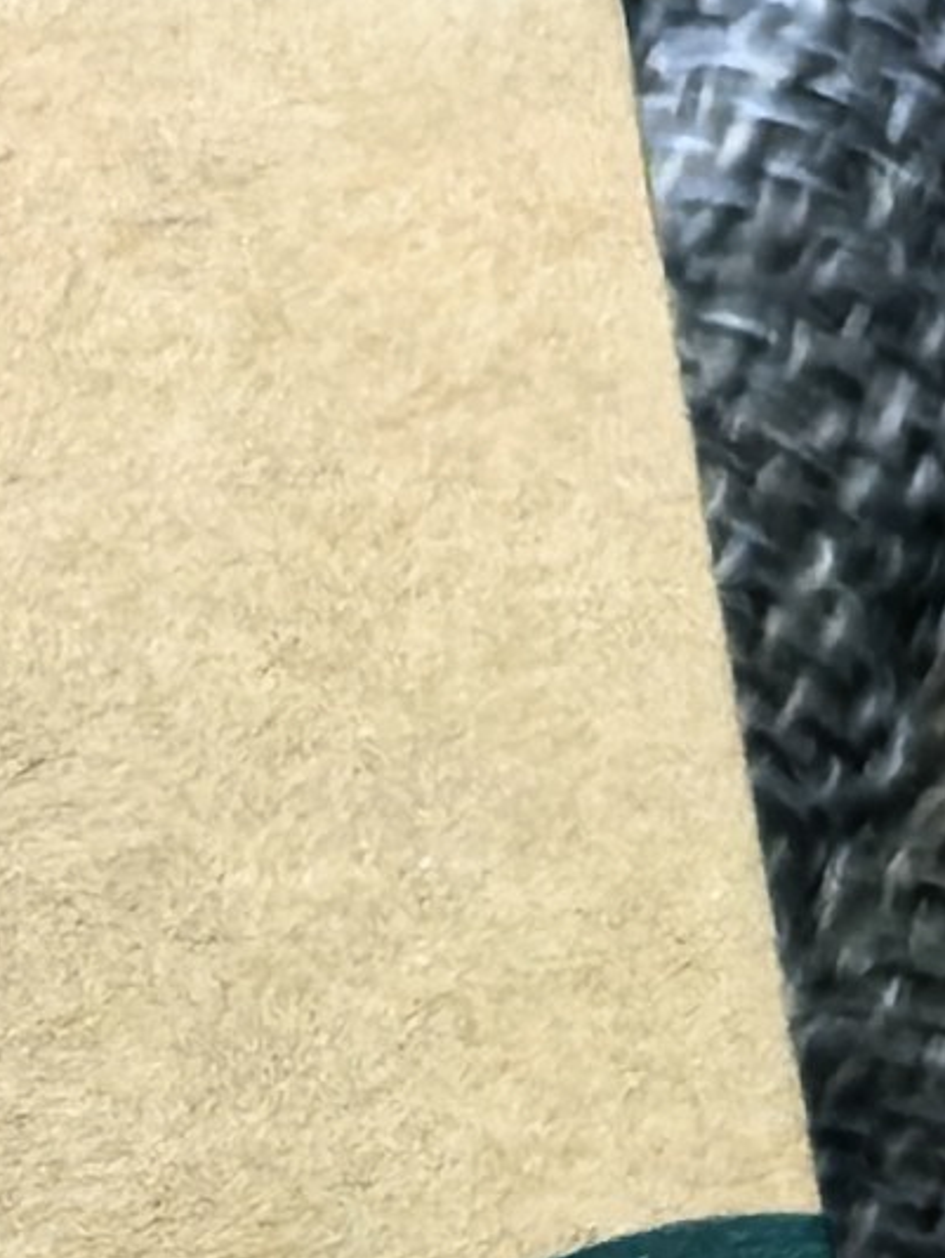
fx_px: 7529
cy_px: 1760
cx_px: -1803
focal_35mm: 207
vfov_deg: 9.3
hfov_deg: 6.6
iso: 200
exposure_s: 1/60
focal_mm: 5.75
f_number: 2.8
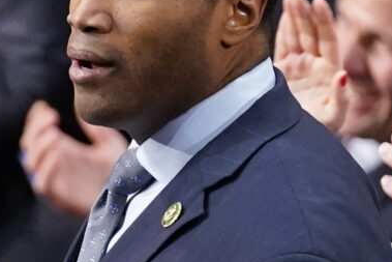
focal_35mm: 1168
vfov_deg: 1.2
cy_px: 413
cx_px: -122
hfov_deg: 1.8
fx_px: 12722
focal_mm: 173
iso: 4000
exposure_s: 1/320
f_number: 2.8
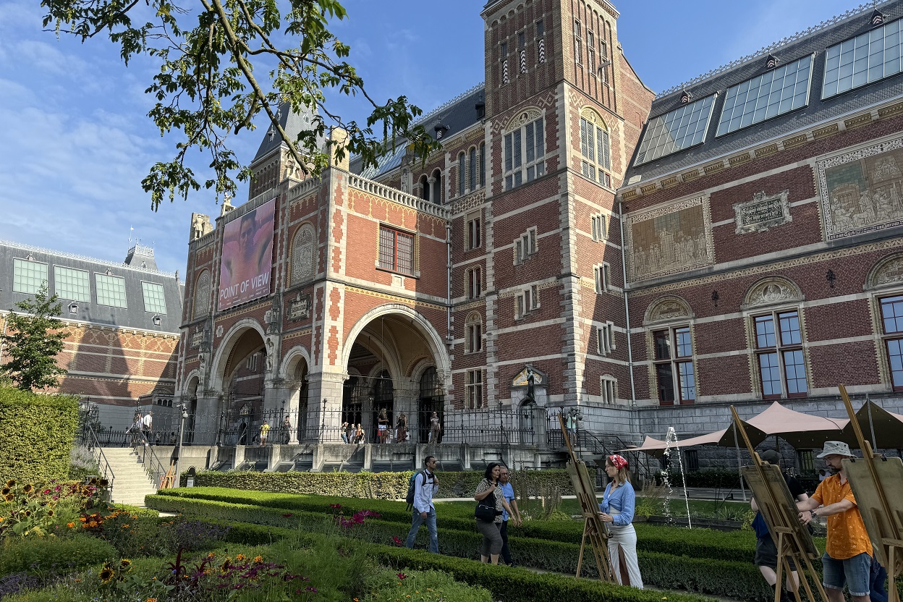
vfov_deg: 51.3
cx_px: 452
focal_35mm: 25
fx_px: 627
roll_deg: +0.7
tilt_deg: +14.1
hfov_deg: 71.5
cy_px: 304
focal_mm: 6.76
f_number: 1.78
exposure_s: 1/2710
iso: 80
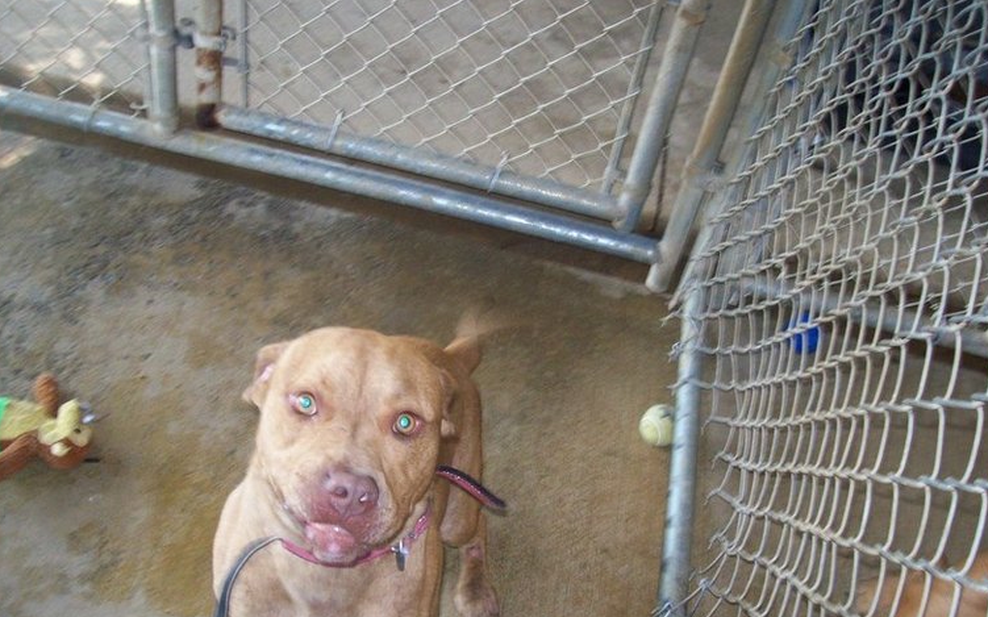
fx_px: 1050
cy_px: 347
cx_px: 500
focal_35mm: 39
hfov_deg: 50.4
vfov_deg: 32.7
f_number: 2.7
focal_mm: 6
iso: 200
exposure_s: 1/64
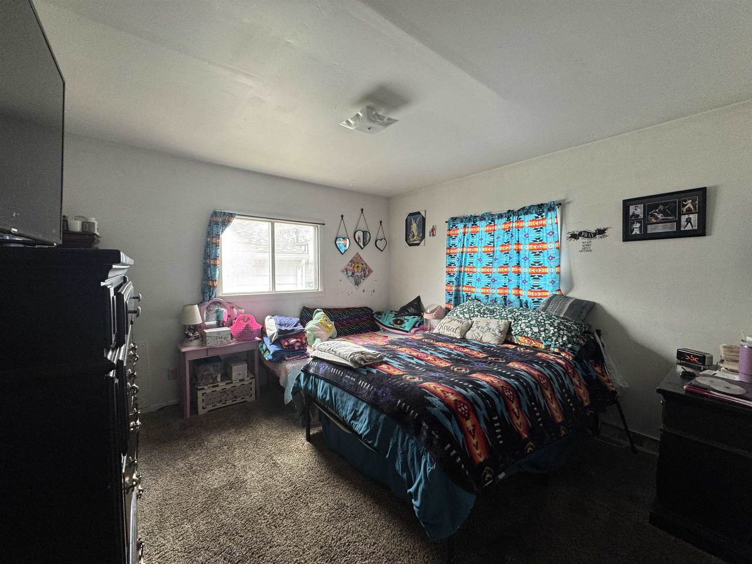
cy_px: 282
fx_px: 304
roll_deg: -1.5
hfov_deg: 102.1
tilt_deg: -2.4
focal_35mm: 14
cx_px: 376
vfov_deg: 85.7
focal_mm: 2.22
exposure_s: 1/99
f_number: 2.2
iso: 125
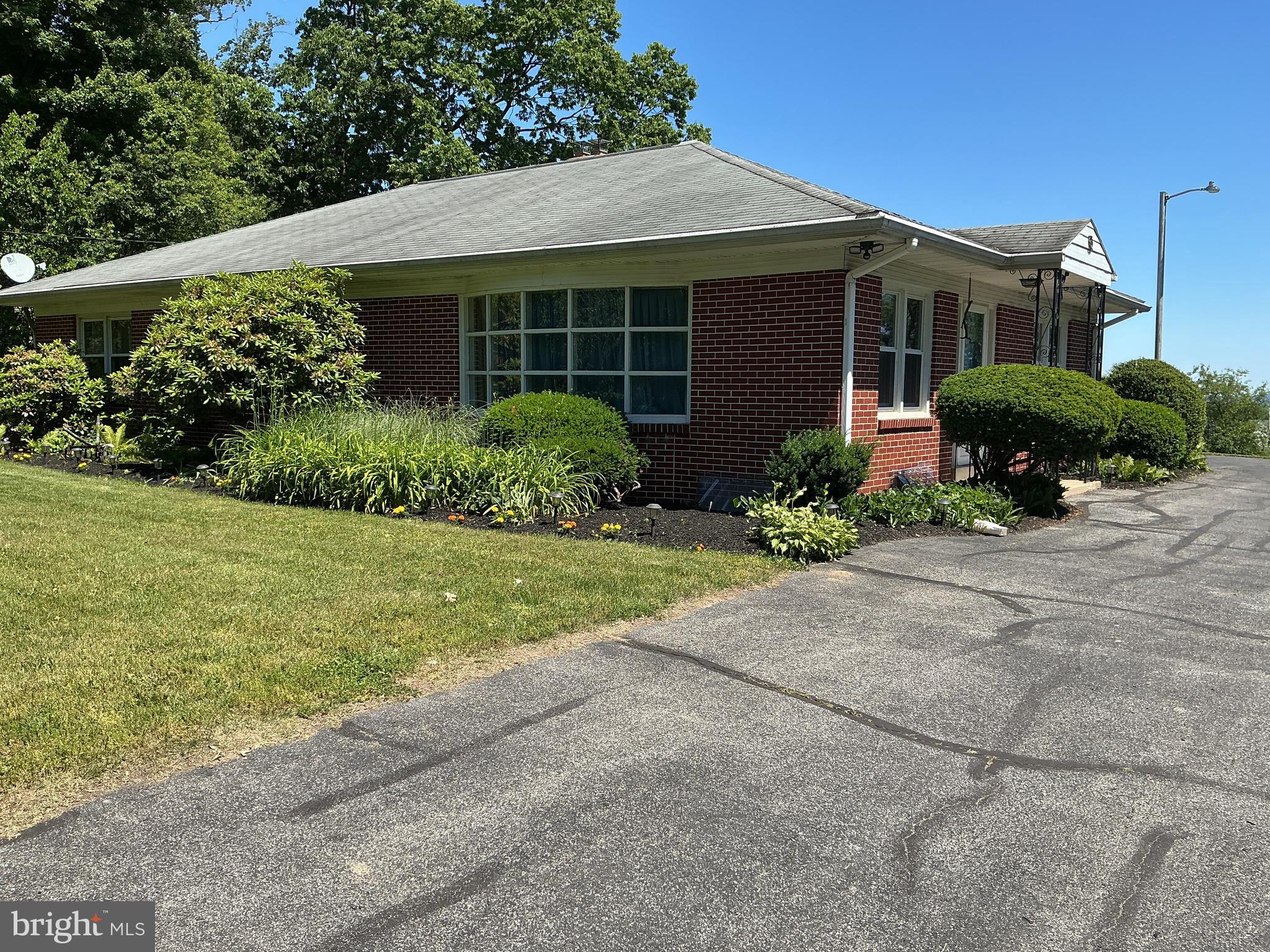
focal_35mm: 29
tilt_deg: -3.6
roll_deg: -0.1
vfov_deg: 48.2
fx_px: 1064
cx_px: 635
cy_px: 476
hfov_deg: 61.7
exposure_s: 1/1279
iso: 25
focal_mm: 3
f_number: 1.8
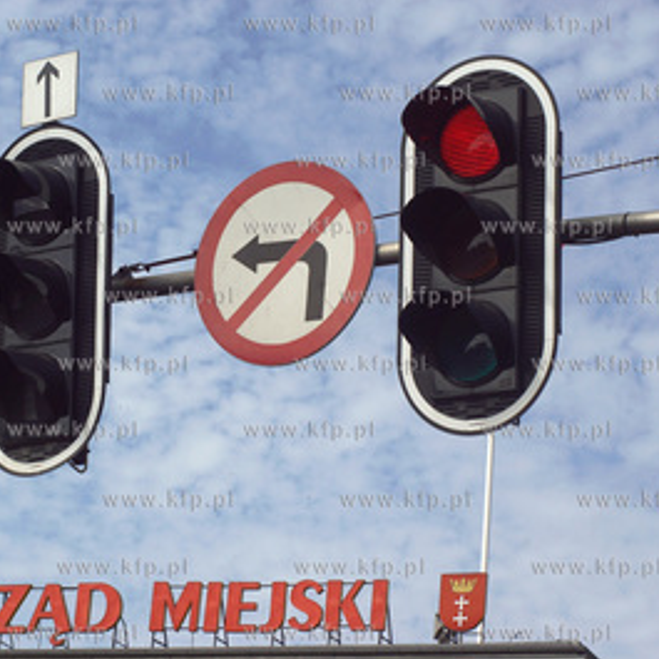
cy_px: 330
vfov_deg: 11.3
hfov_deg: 11.3
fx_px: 3317
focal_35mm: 154
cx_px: 256
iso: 100
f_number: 13
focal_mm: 80
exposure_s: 1/320
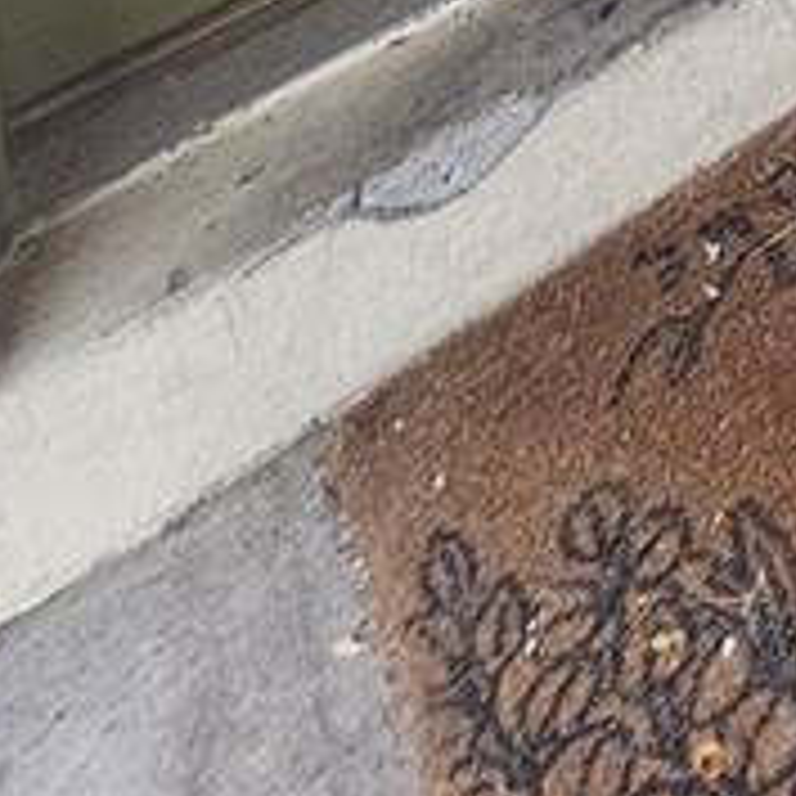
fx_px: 2029
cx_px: 1605
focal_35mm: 78
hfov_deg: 16.6
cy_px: -1749
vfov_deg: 10.7
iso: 50
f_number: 2.2
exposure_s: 1/133
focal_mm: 2.2
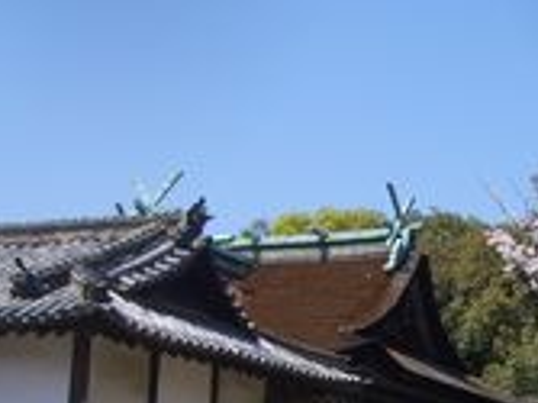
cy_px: 480
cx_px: 412
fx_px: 1305
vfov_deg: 16.8
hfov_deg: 23.0
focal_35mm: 84
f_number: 4.3
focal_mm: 5.8
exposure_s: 1/400
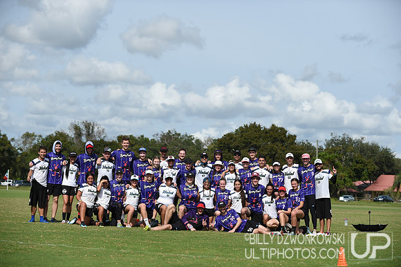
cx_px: 200
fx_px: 1058
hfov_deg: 21.5
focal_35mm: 95
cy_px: 134
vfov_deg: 14.4
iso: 100
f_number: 5
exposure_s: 1/1600
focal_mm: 95
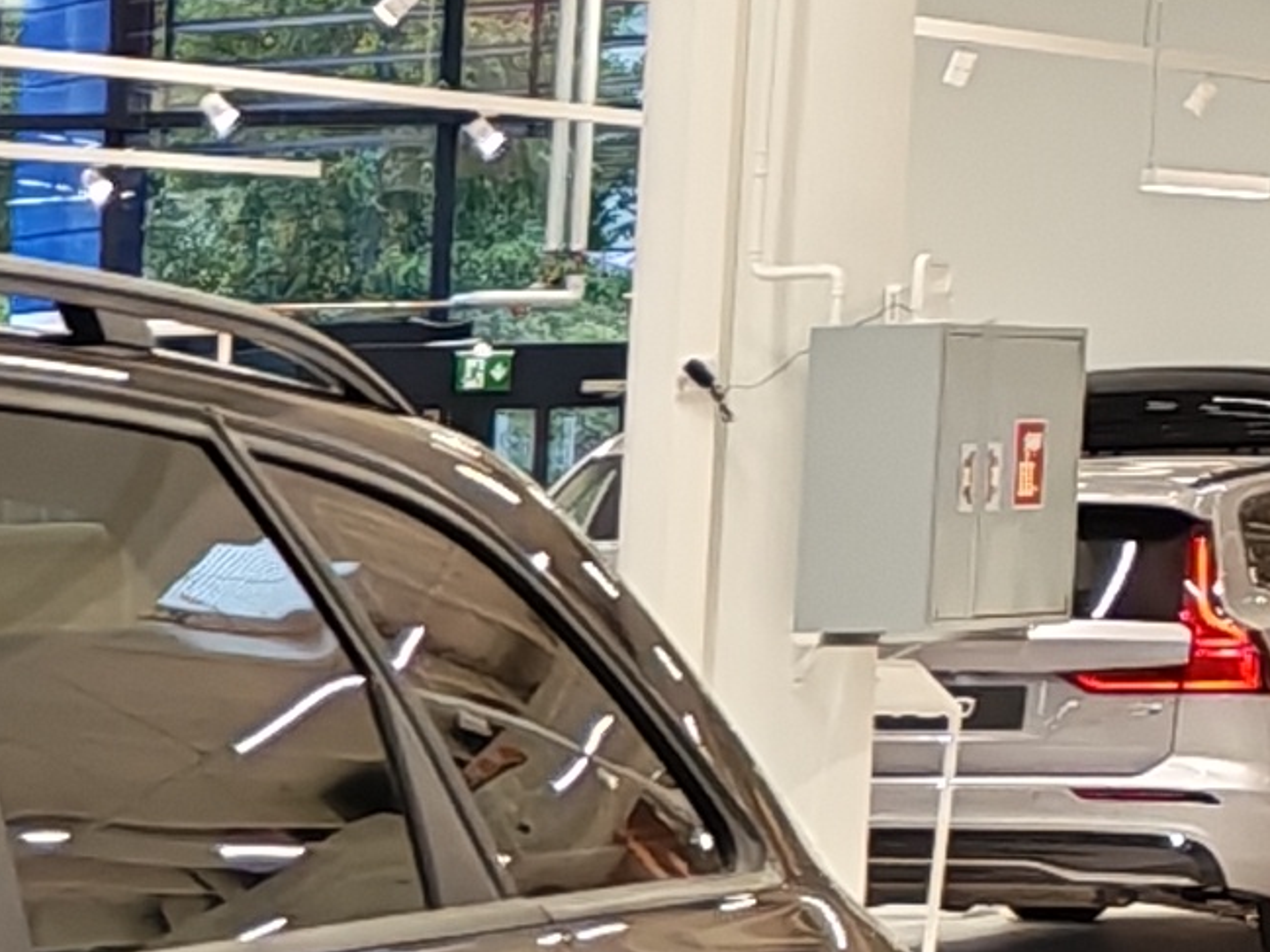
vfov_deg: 7.1
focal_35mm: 202
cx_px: -2047
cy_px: 1802
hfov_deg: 8.7
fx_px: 7412
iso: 375
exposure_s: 1/100
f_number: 1.9
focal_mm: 6.12
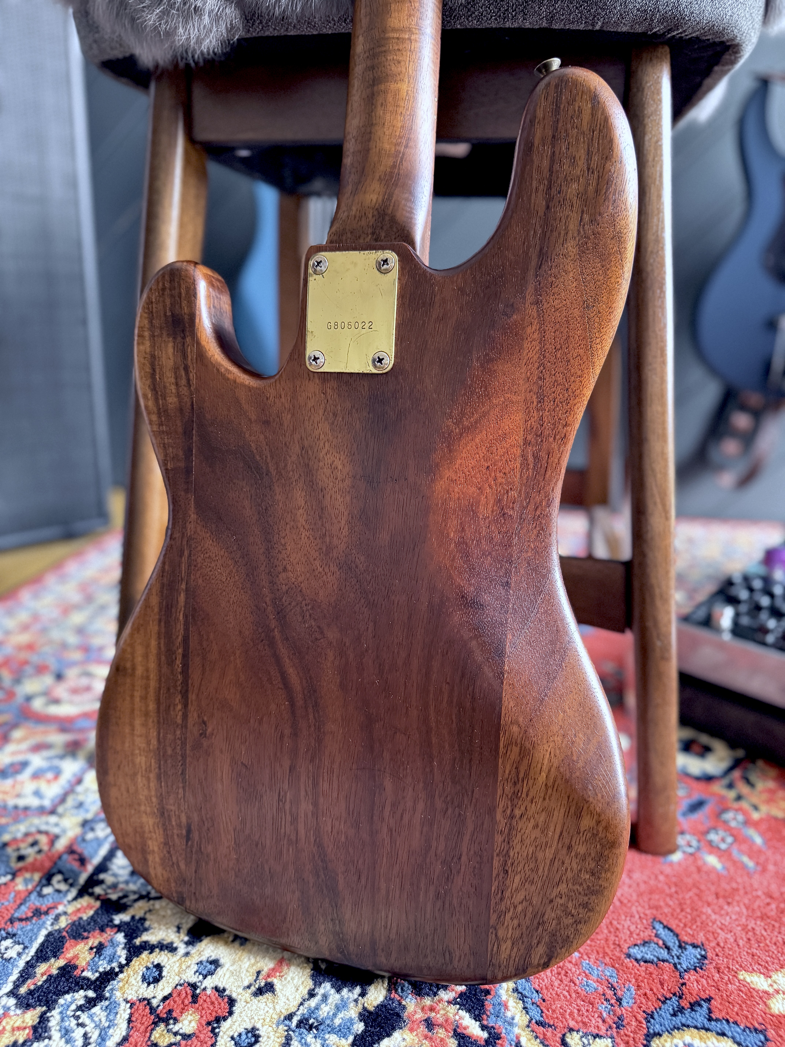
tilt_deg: -15.1
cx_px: 392
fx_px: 726
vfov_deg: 71.6
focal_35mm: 24
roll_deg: -1.3
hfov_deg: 56.8
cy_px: 524
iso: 800
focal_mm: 6.76
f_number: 1.78
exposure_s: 1/56
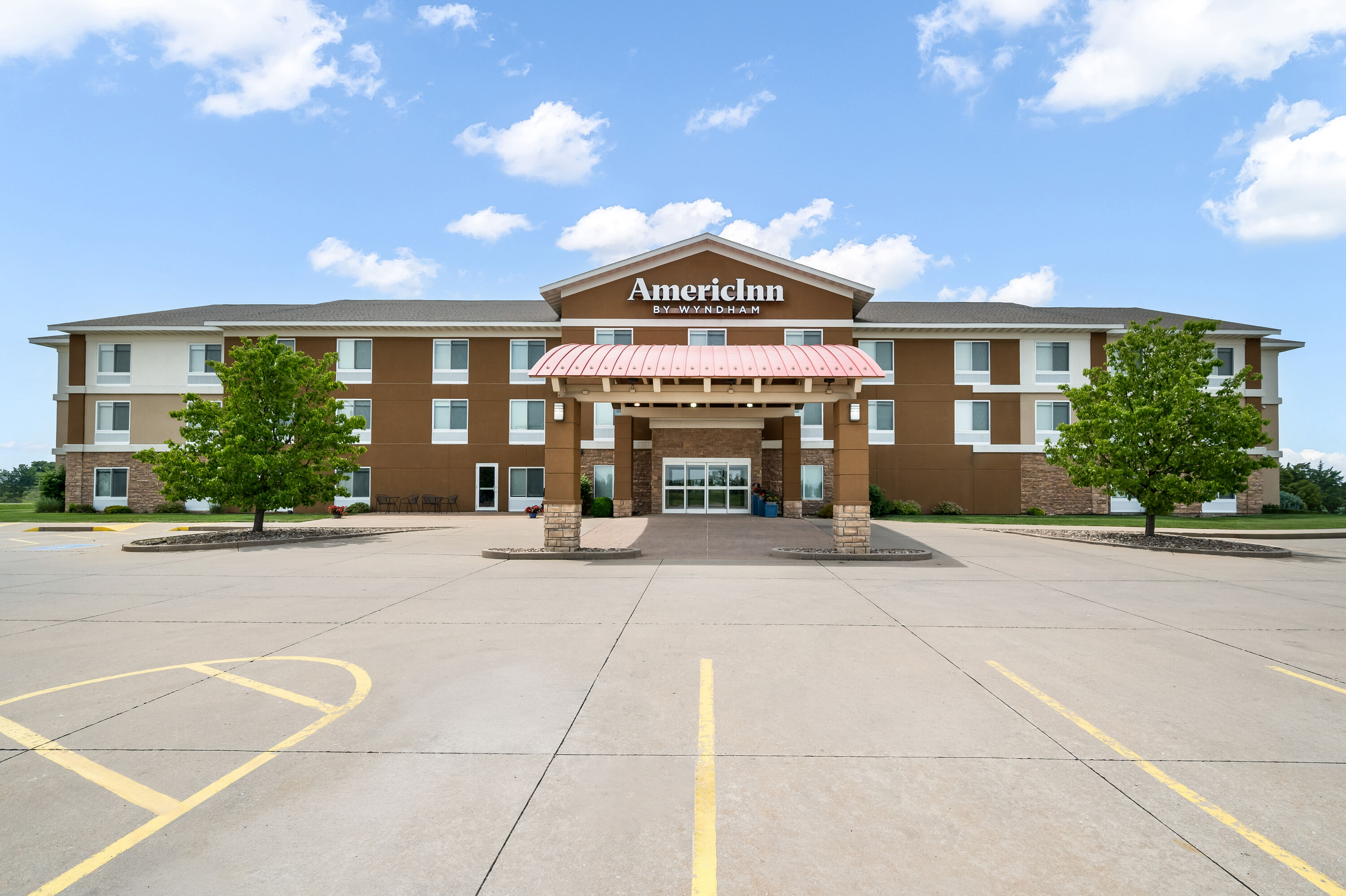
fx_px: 561
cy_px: 448
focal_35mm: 15
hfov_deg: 100.4
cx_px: 673
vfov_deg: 77.3
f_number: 8
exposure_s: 1/250
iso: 200
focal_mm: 15
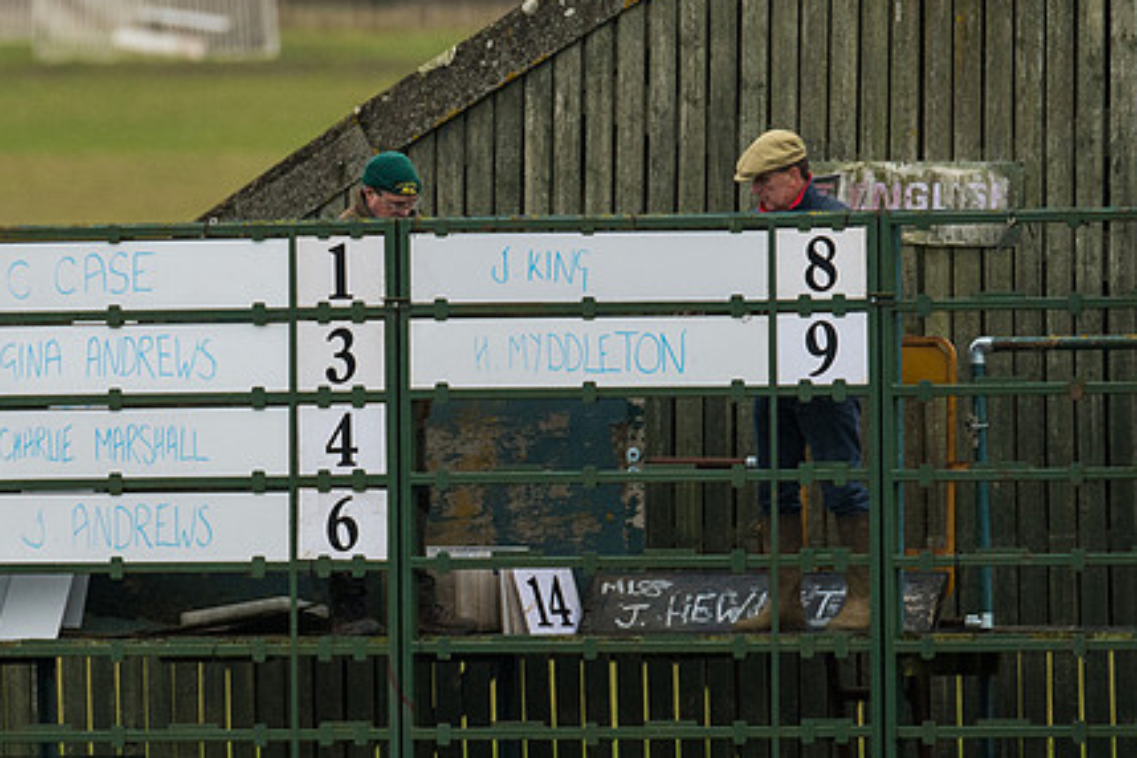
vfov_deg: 2.3
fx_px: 19201
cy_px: 372
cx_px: 395
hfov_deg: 3.4
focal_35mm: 608
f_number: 4
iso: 2000
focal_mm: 300
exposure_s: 1/1250
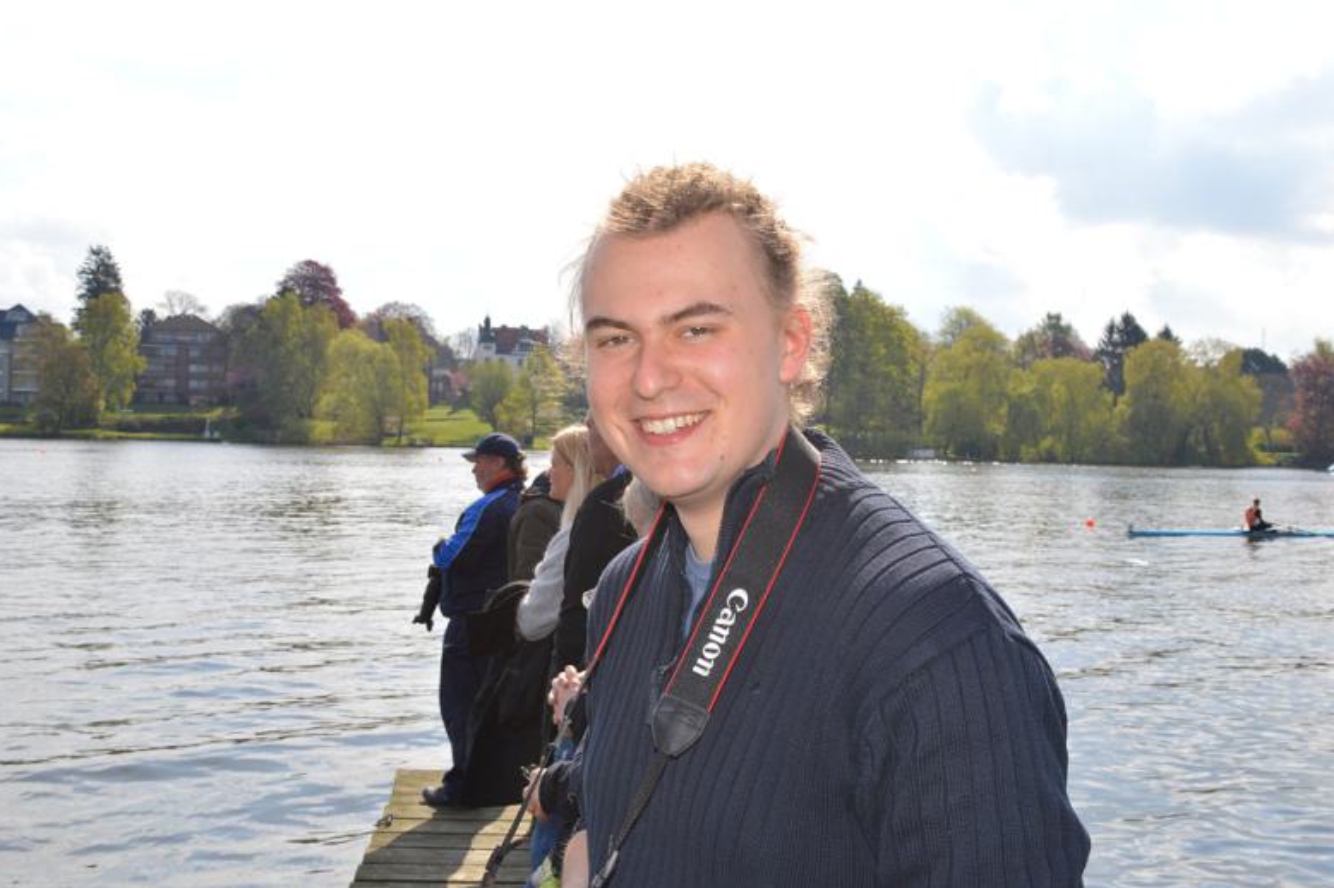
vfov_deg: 35.9
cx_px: 650
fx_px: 1370
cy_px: 454
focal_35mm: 37
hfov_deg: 51.9
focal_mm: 24
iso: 100
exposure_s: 1/200
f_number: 10
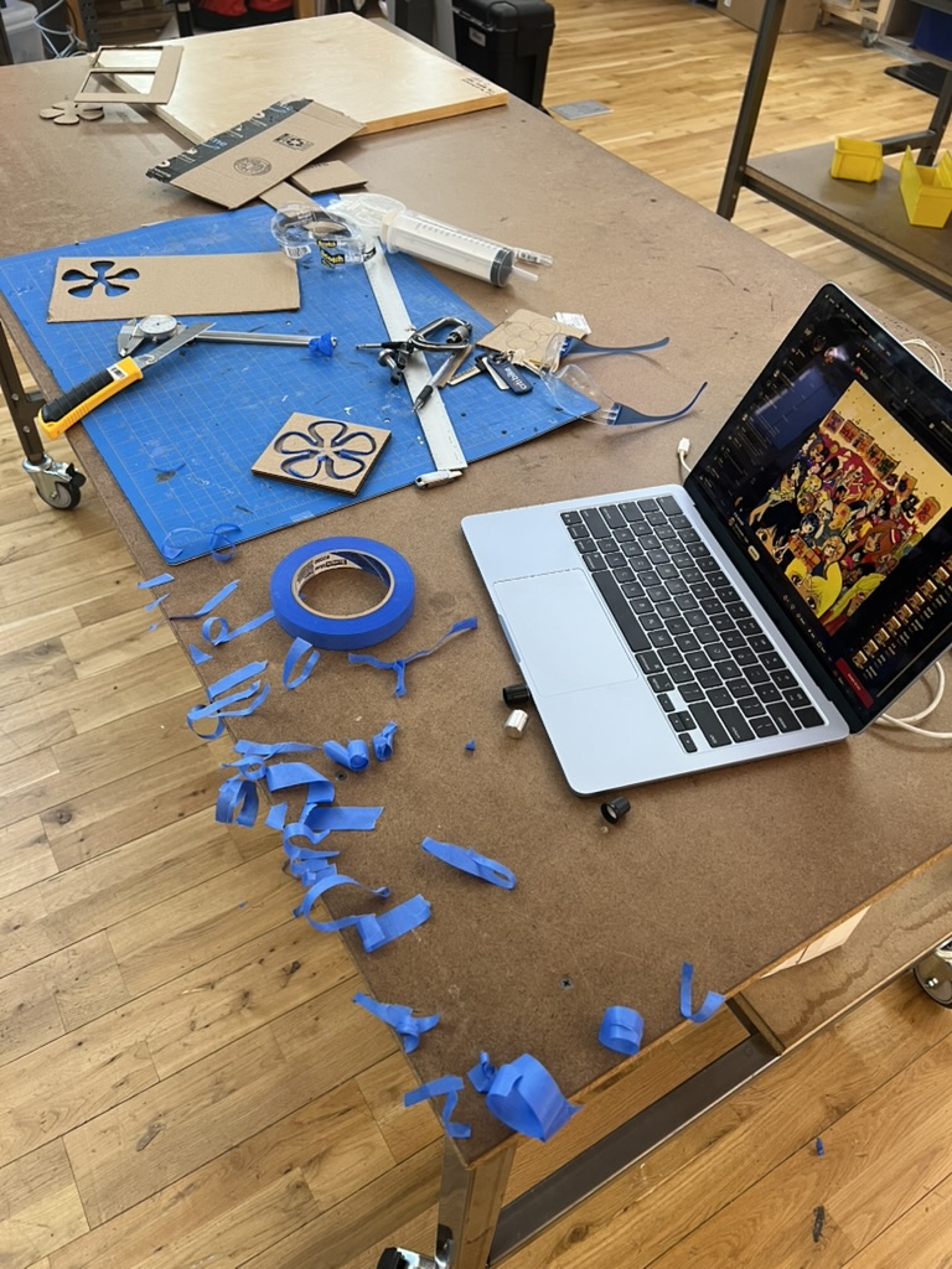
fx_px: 953
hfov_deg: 53.1
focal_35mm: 26
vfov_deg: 67.3
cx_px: 476
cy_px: 634
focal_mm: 5.7
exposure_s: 1/62
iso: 100
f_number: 1.5
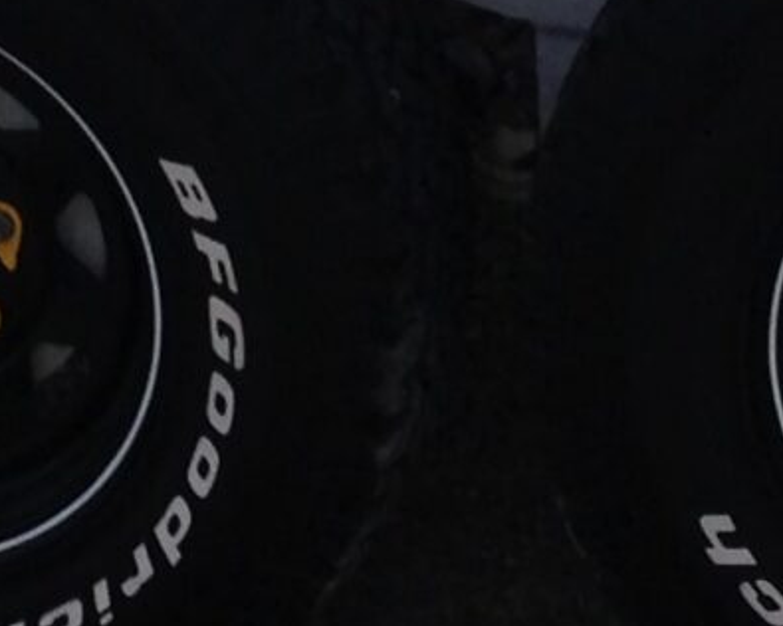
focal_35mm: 209
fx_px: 4843
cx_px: 434
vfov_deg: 7.3
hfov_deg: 9.2
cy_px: -218
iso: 50
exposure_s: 1/1938
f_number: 2.4
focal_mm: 4.12
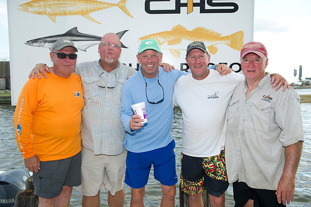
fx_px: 276
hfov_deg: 58.7
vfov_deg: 41.1
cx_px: 156
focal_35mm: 32
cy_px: 104
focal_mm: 32
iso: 200
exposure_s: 1/200
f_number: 4.5
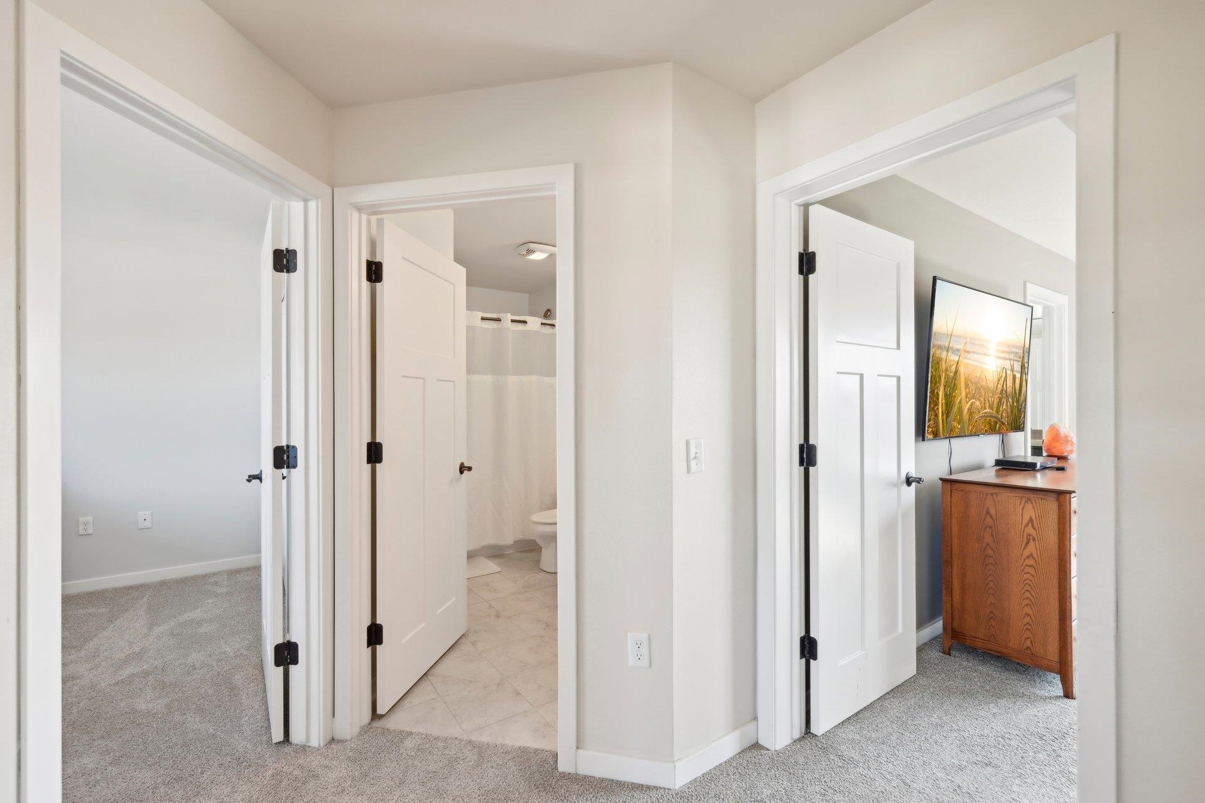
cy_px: 392
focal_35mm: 15
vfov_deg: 77.3
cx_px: 573
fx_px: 502
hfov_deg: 100.3
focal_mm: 14
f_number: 8
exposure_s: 1/30
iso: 400
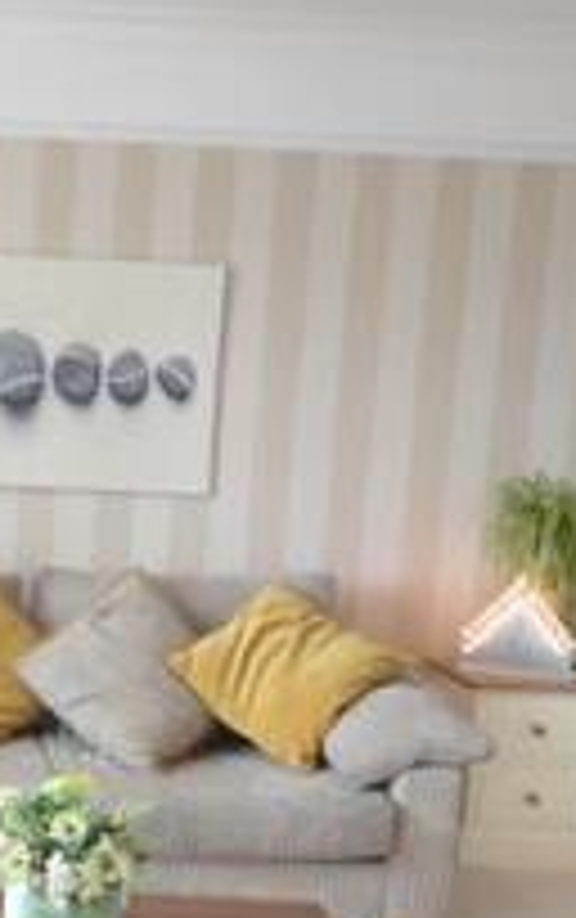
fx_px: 1227
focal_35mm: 49
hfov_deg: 23.9
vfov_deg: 40.9
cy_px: 522
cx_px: -126
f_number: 3.5
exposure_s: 1/15
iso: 200
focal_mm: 10
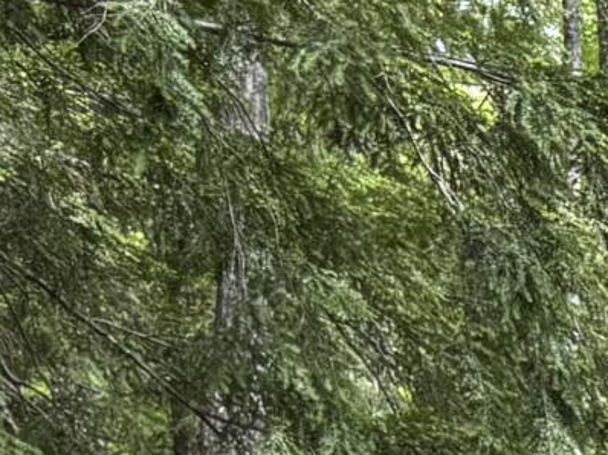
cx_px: 1795
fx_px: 3440
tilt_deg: -7.6
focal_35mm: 196
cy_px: 1289
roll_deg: +1.2
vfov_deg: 6.9
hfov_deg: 8.5
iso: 50
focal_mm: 5.96
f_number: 1.6
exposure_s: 1/278
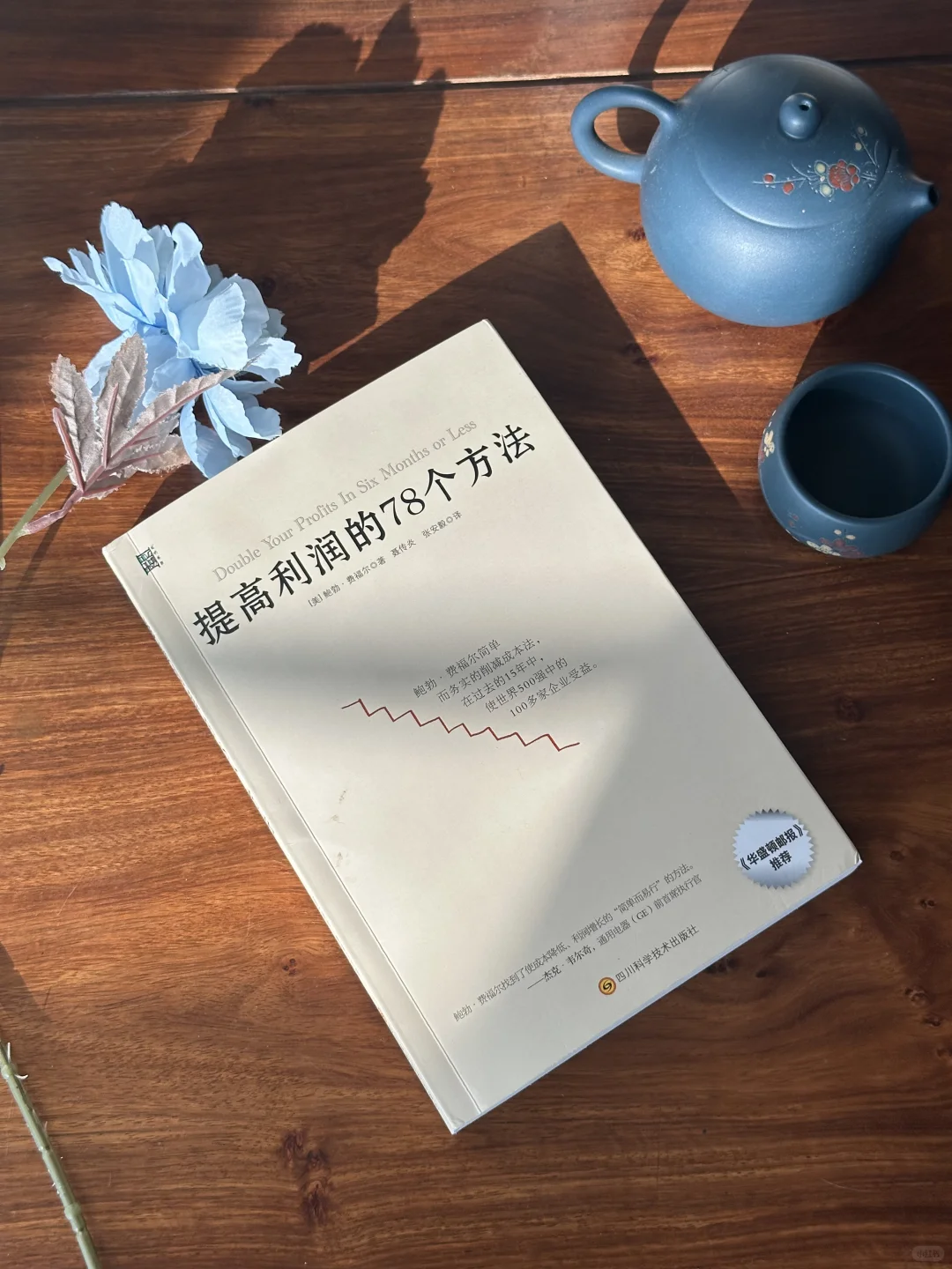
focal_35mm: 48
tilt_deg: -70.8
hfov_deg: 30.3
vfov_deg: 39.7
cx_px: 476
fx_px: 1760
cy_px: 634
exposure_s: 1/340
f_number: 1.78
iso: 64
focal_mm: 6.86
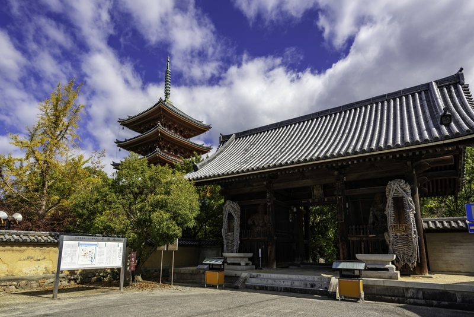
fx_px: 263
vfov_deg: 62.0
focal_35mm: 20
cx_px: 237
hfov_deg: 84.0
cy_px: 158
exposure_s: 1/640
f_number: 8
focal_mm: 20
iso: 160
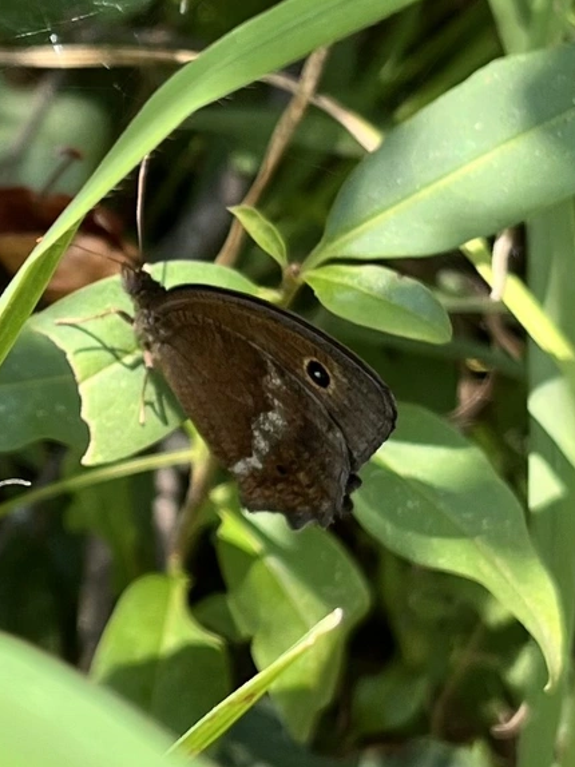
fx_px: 643
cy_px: 385
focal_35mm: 29
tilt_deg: -24.7
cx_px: 294
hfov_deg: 48.2
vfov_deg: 61.7
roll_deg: -11.7
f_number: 1.6
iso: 50
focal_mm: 5.1
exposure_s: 1/618
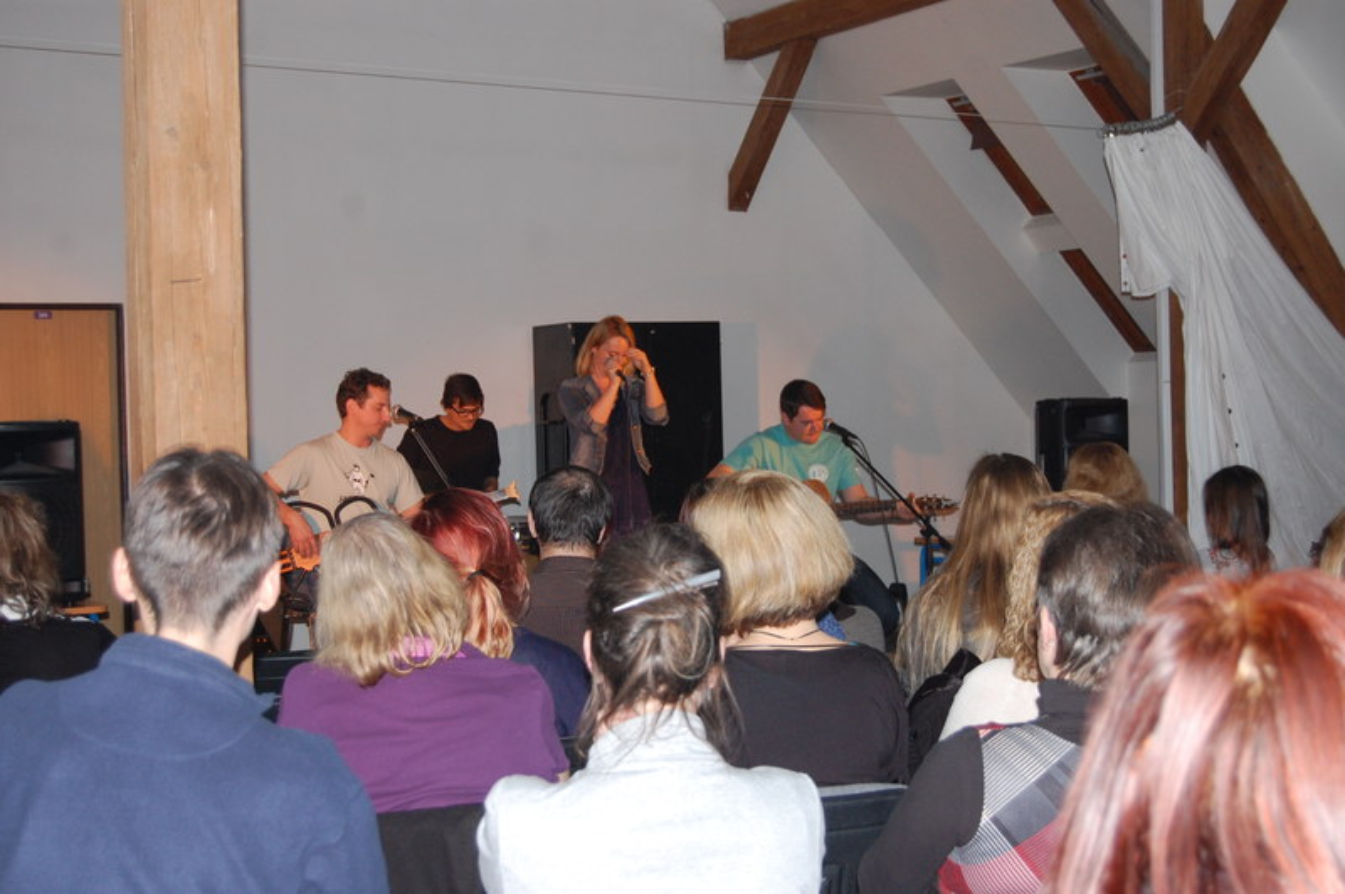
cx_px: 672
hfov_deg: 35.1
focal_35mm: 57
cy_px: 447
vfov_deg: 23.7
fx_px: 2128
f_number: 5
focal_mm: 38
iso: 800
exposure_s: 1/60
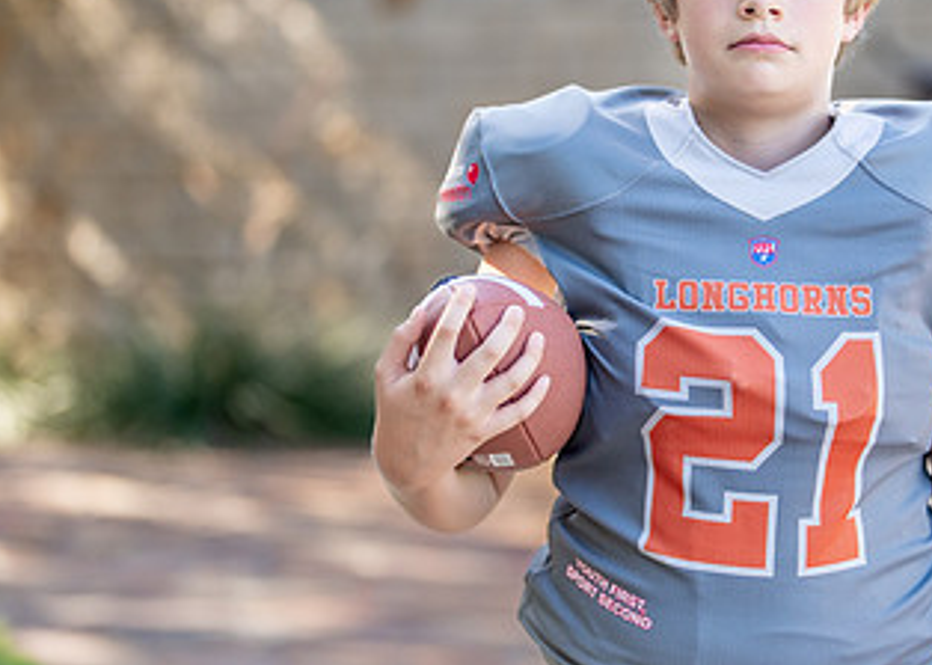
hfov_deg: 18.3
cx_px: 783
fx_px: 2857
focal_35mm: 108
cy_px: 307
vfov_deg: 13.3
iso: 100
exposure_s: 1/1000
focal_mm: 50
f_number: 1.2
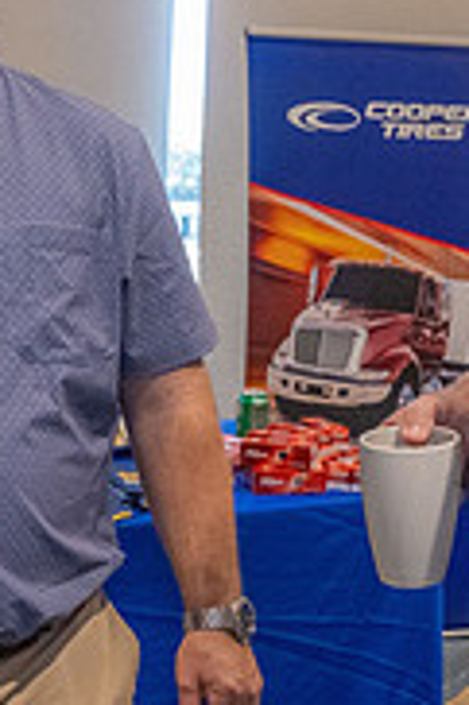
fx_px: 1782
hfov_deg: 15.0
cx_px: 264
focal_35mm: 91
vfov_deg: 22.4
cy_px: 351
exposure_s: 1/100
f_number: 9
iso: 4000
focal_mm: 28.5
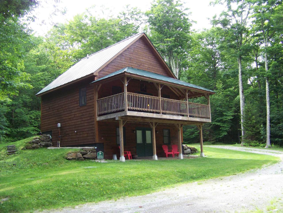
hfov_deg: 51.4
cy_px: 106
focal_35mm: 36
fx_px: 294
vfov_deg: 39.7
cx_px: 142
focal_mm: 5.85
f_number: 2.8
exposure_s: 1/100
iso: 69
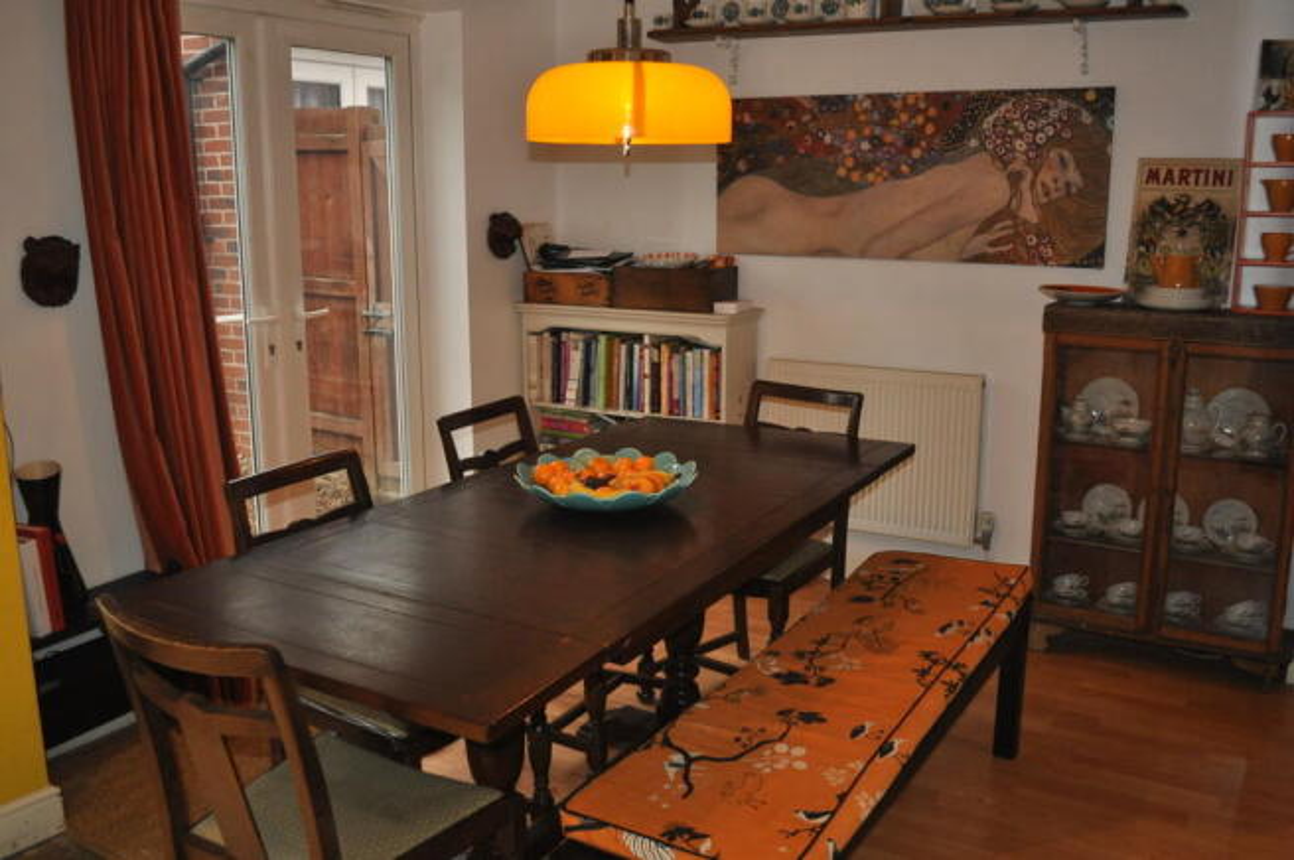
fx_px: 1185
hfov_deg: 57.3
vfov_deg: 39.9
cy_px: 430
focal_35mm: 33
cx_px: 647
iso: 800
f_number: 3.8
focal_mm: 22
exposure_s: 1/60
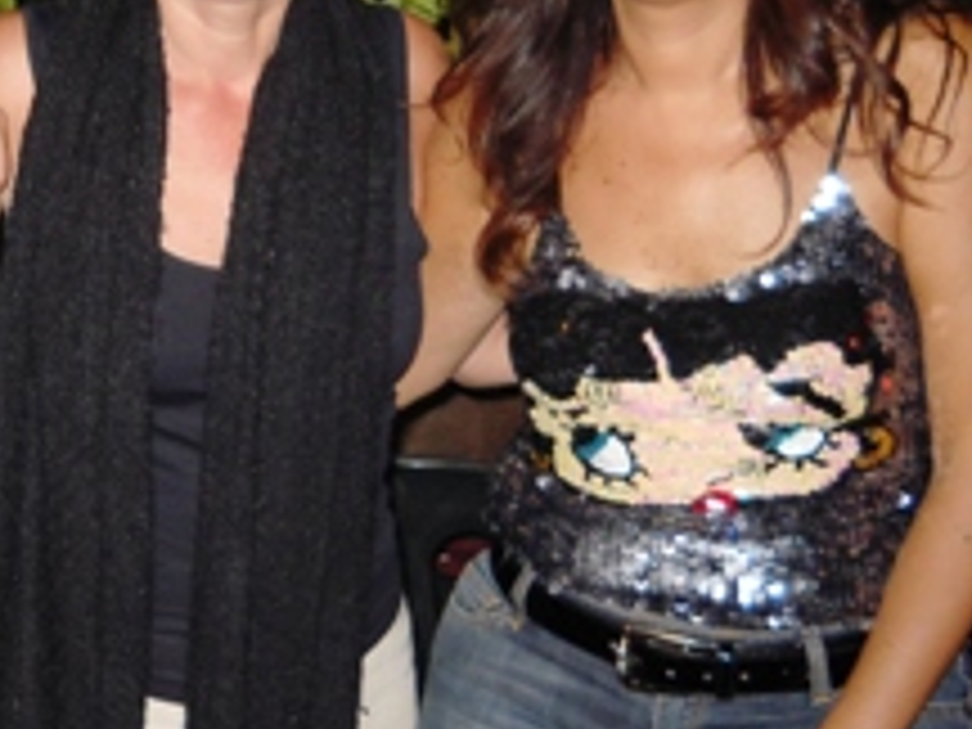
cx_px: -9
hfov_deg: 22.1
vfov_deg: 17.3
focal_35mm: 85
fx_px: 2387
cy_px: 216
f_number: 3.1
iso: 200
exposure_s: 1/30
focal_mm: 6.72
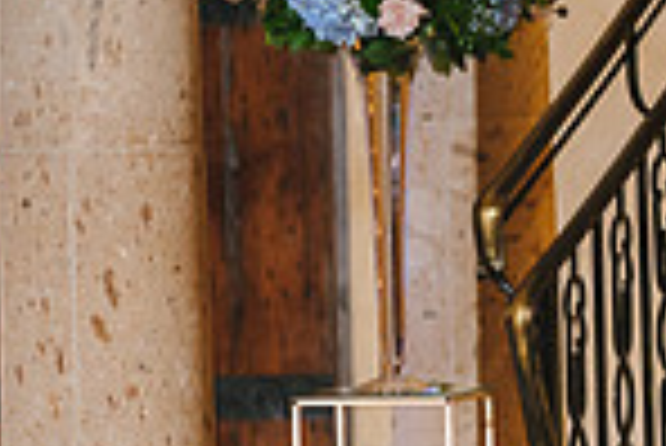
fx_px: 6148
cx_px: 1098
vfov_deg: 4.1
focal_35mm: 332
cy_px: 304
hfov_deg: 6.1
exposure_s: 1/160
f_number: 2
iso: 1600
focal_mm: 85
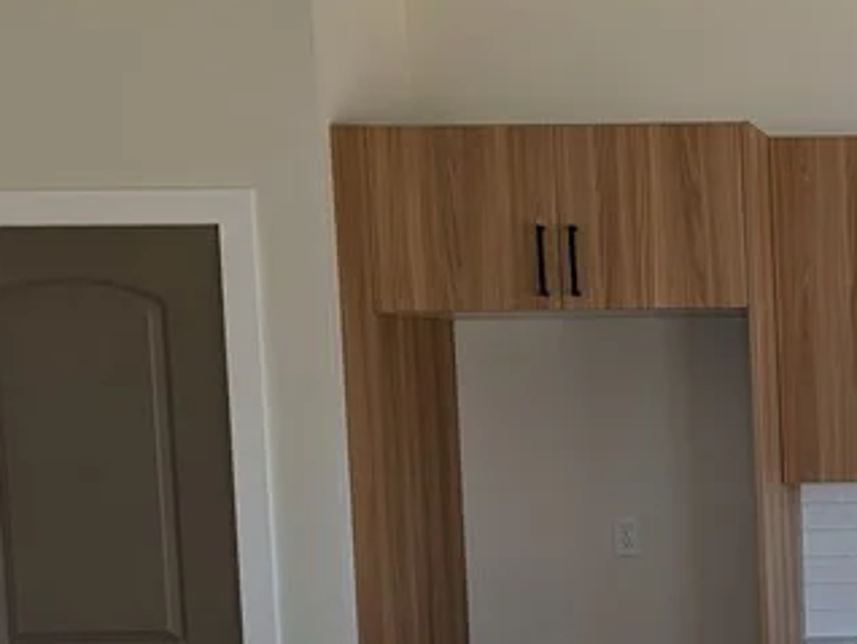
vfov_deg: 18.9
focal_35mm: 77
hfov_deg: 21.9
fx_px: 1908
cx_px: 1217
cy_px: 547
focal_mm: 6.9
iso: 23
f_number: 1.68
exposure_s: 1/822
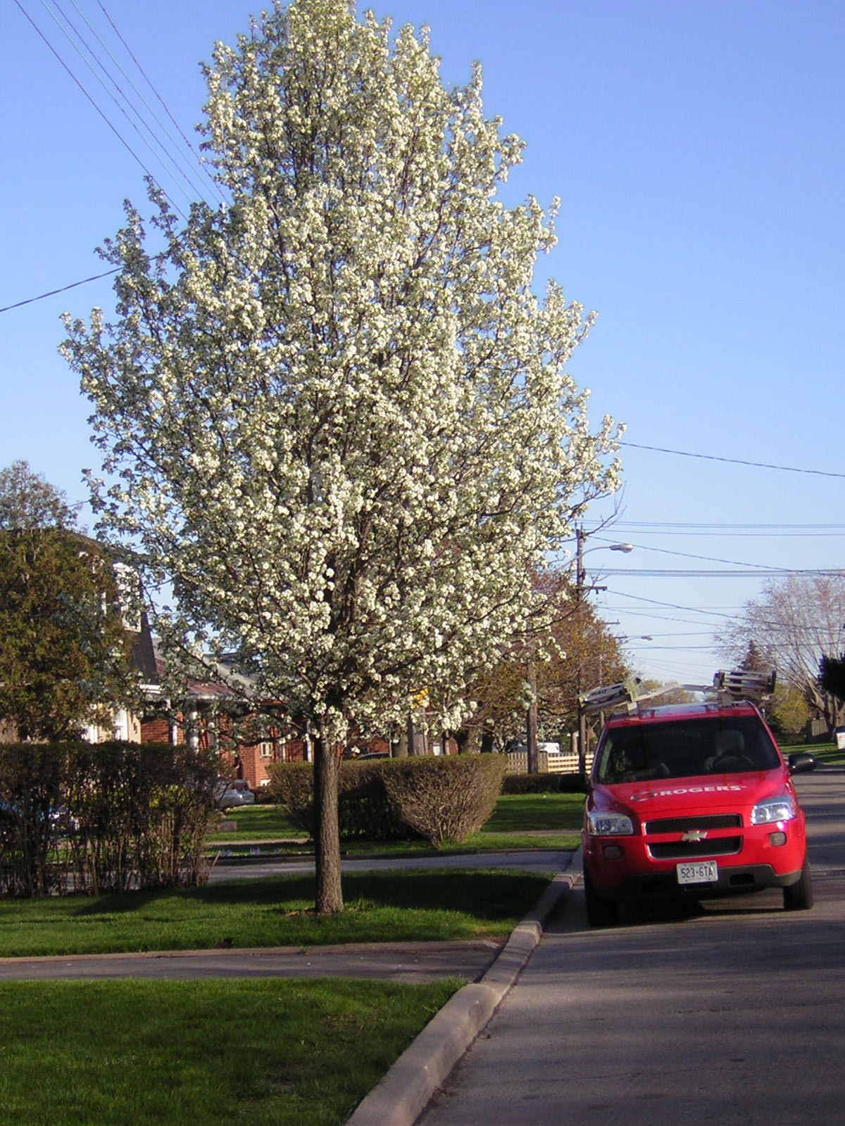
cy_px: 563
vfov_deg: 25.3
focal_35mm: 77
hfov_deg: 19.1
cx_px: 422
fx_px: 2506
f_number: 3.9
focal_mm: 10.1
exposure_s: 1/430
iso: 50
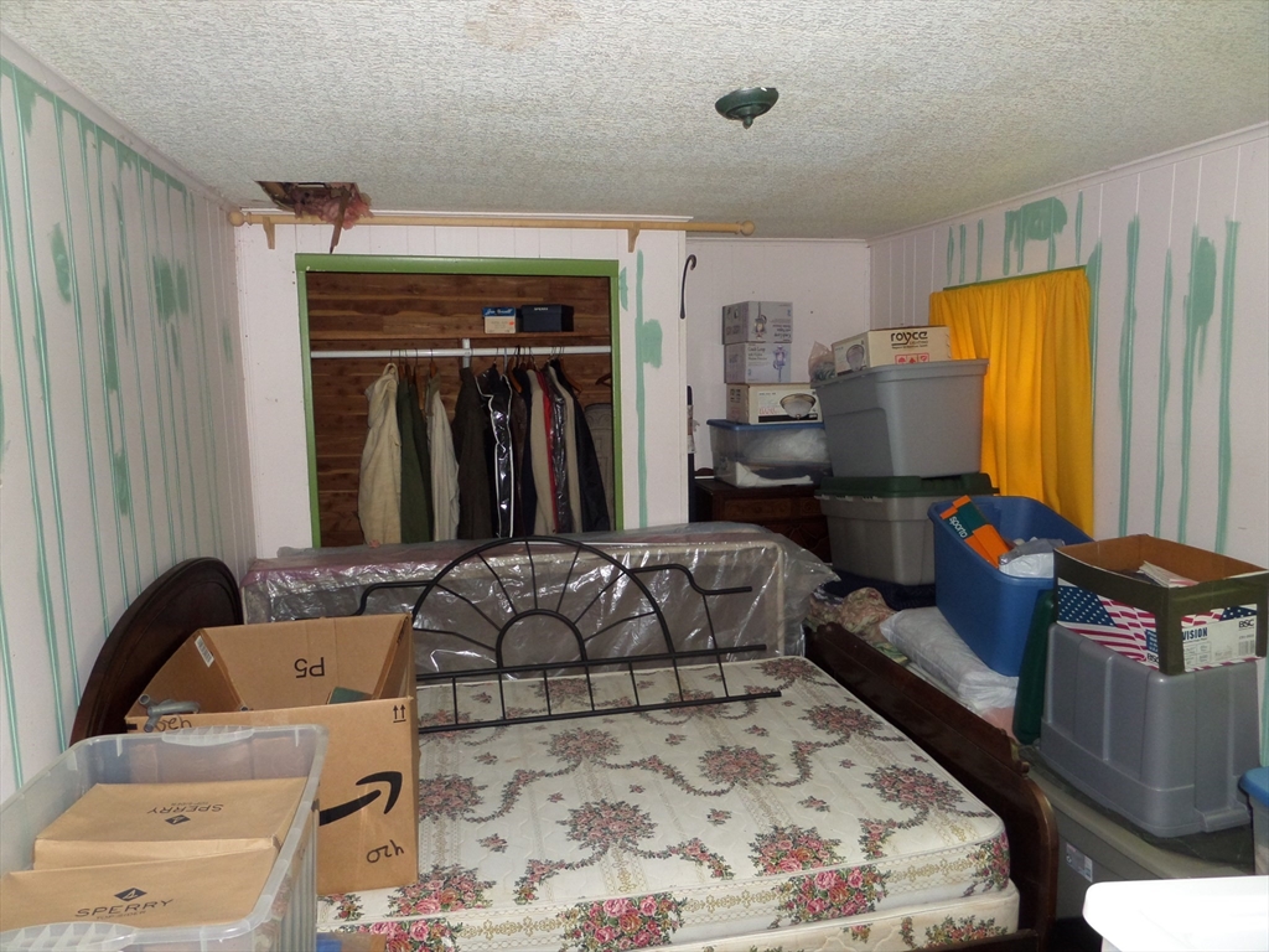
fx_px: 880
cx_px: 634
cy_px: 476
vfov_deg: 56.8
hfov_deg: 71.6
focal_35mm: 24
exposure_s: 1/30
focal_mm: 4
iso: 240
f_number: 3.2
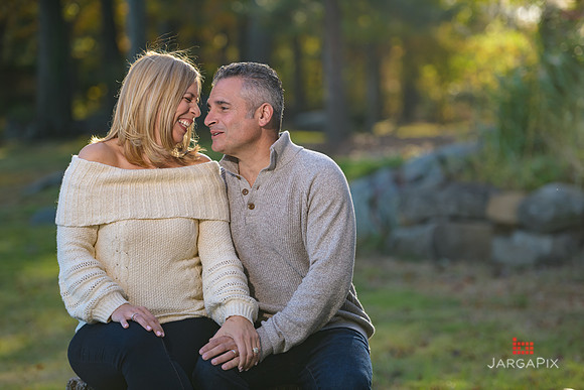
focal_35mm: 116
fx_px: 1882
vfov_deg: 11.8
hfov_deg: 17.6
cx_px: 292
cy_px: 195
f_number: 3.2
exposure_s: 1/500
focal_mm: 116
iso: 200
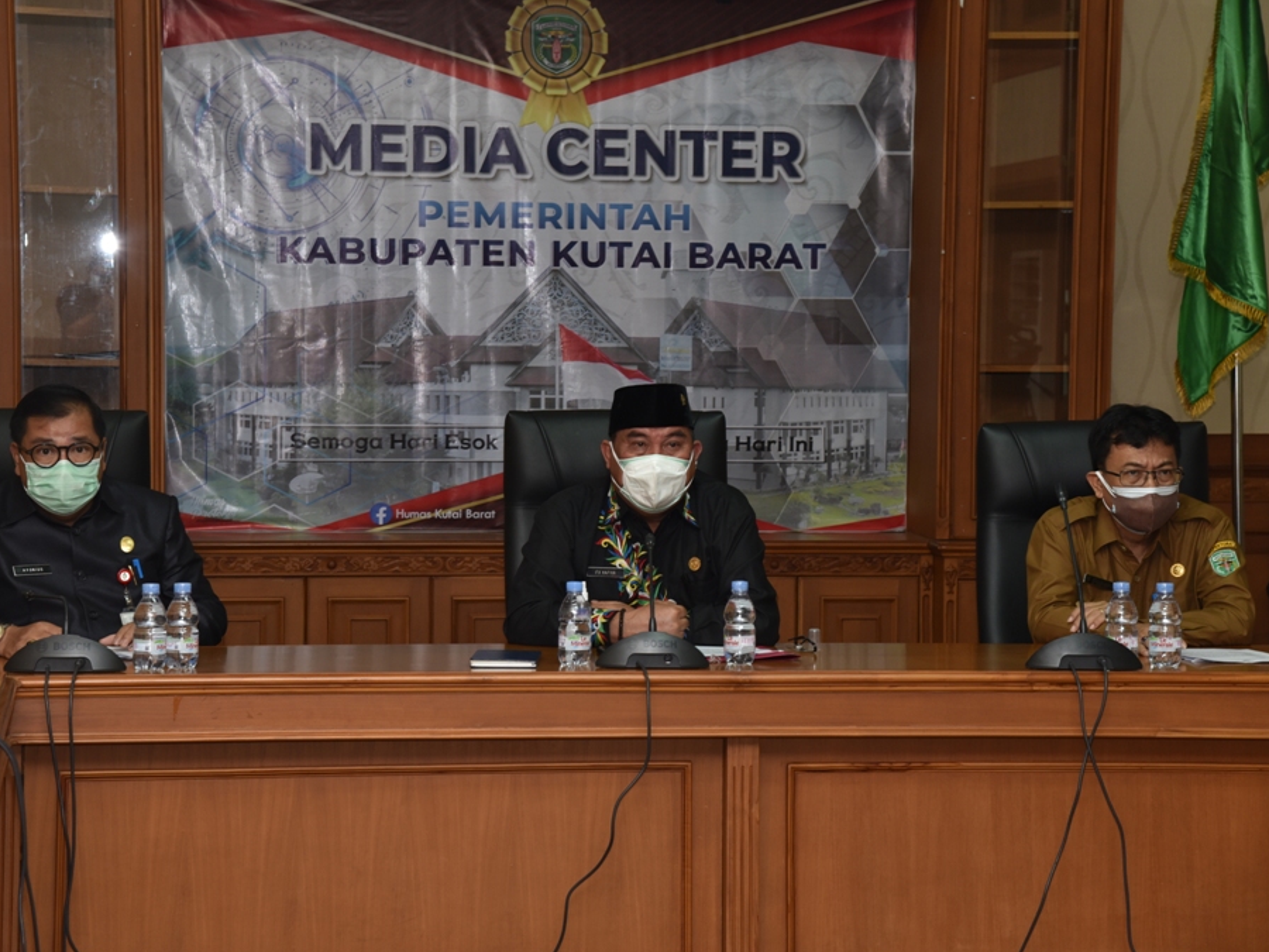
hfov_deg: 21.1
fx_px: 3409
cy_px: 477
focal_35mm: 93
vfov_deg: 15.9
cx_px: 599
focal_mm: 85
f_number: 7.1
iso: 800
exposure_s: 1/60
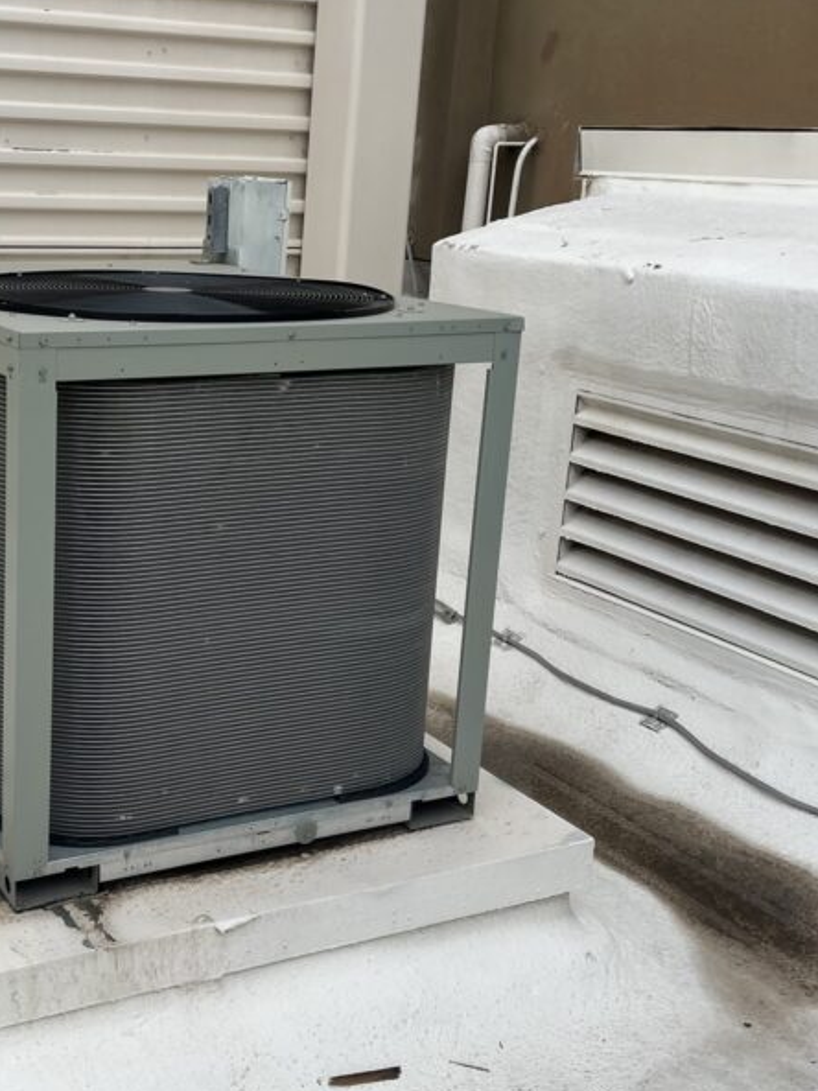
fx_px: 1418
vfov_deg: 42.1
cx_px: 171
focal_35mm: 45
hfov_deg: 31.4
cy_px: 540
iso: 50
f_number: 1.6
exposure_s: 1/1441
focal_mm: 5.1
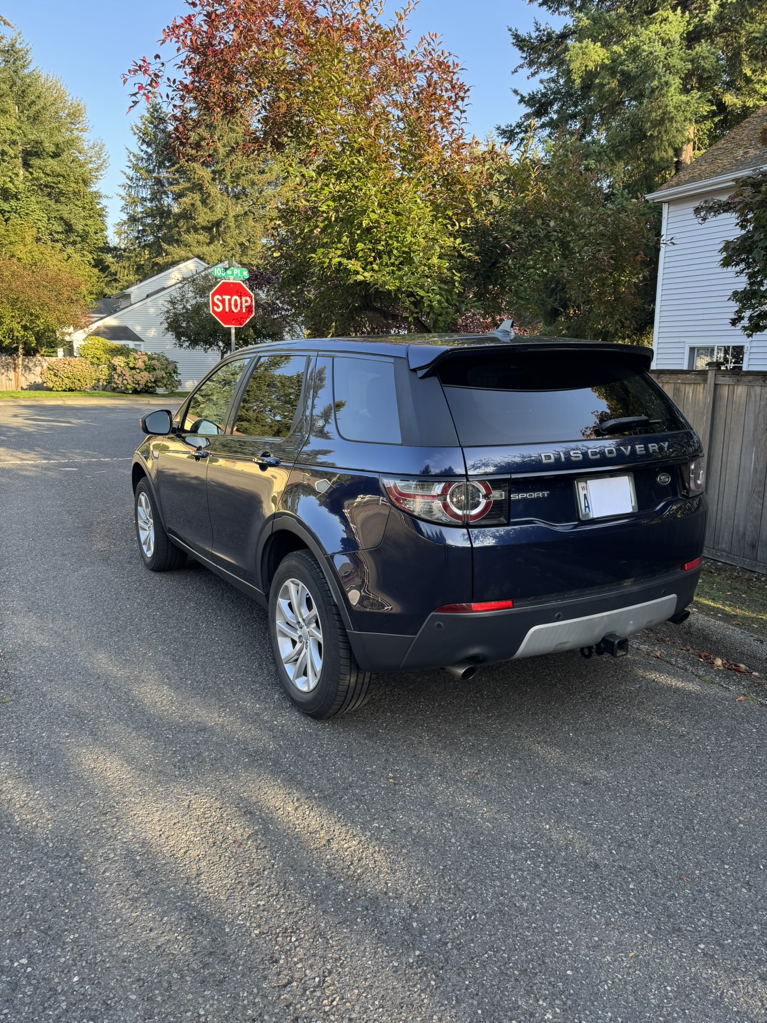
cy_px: 512
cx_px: 384
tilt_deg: -12.1
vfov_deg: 71.6
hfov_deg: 56.8
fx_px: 709
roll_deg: -1.2
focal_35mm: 24
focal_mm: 6.76
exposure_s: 1/222
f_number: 1.78
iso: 64
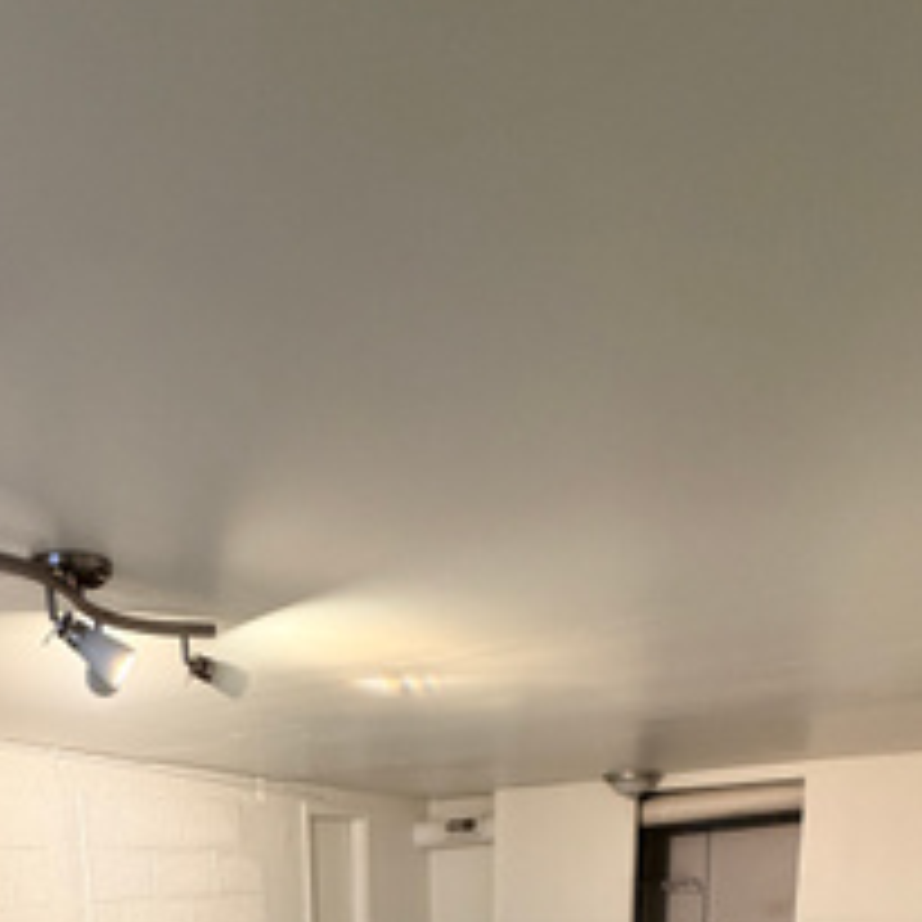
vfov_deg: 41.6
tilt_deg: -11.1
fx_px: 874
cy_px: 1057
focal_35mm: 29
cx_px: 283
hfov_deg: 54.1
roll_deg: +2.6
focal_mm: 2.22
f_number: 2.2
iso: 250
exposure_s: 1/60
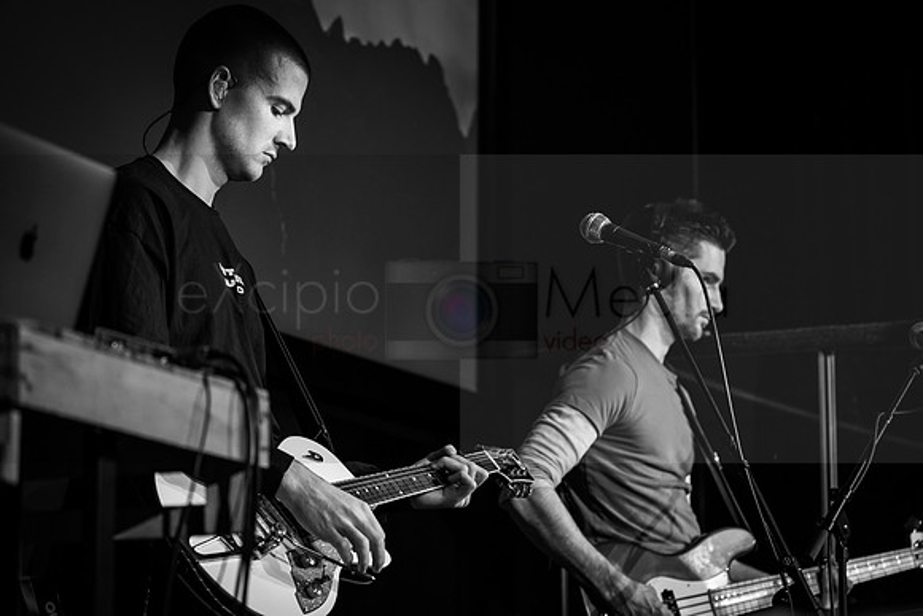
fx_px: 3726
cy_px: 337
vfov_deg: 9.4
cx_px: 501
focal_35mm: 145
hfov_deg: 14.1
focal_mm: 133
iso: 1600
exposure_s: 1/125
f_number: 5
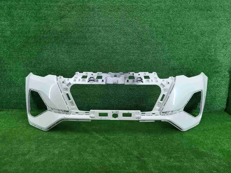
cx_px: 116
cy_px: 86
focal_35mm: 26
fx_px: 174
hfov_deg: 67.3
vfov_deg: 53.1
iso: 91
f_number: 1.8
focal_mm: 5.4
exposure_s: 1/50
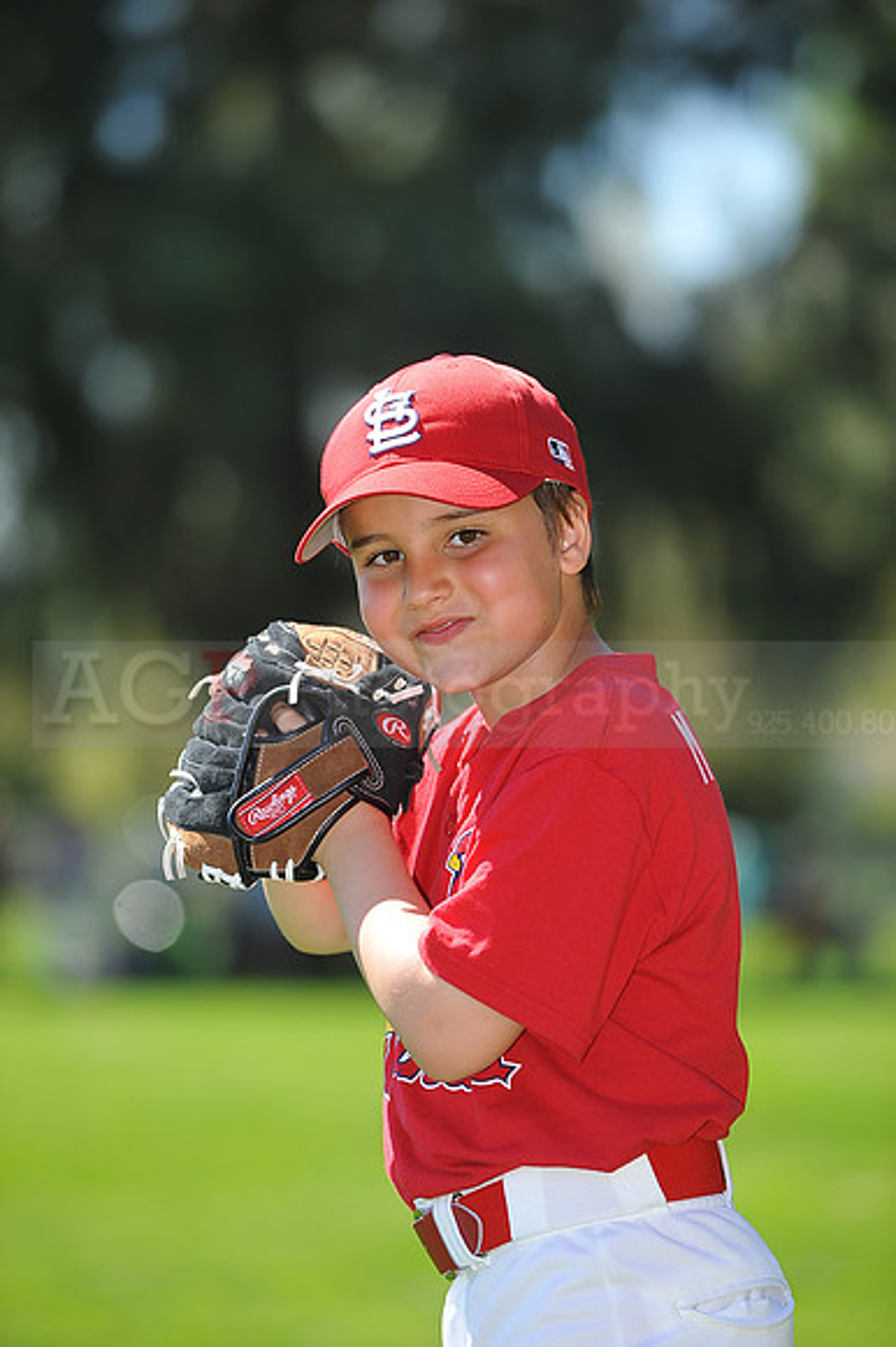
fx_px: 7475
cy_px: 674
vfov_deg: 10.3
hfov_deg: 6.9
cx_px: 448
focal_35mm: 200
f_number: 4.5
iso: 200
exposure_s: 1/640
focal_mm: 200
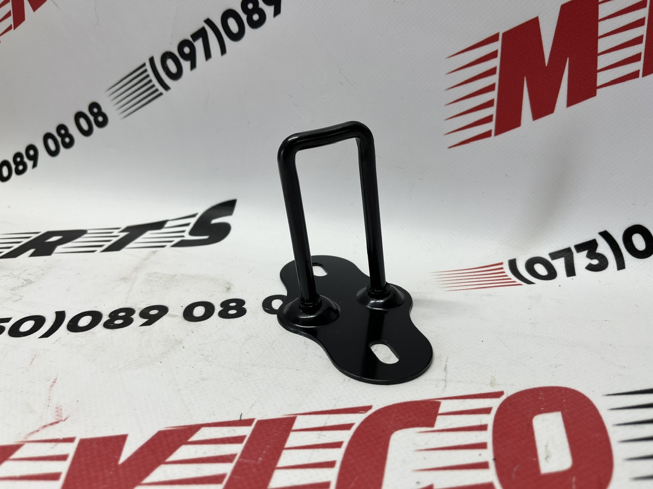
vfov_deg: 53.1
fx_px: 490
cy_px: 244
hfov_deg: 67.3
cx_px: 326
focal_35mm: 26
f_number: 1.6
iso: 40
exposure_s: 1/163
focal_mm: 5.1
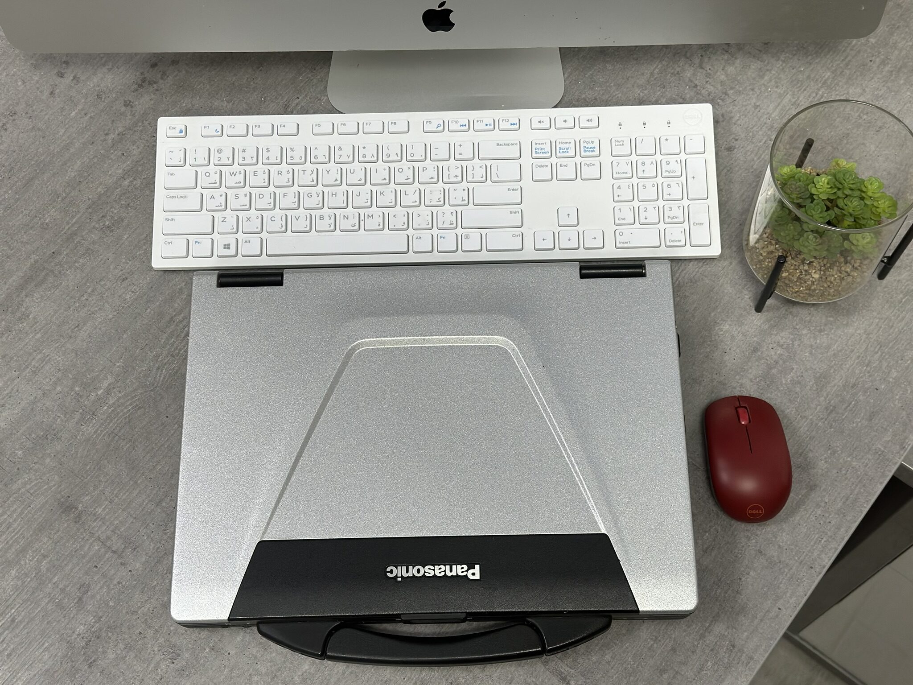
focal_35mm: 48
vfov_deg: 30.3
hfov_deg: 39.7
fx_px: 1266
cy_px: 342
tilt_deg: -68.3
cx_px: 456
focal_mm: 6.86
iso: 125
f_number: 1.78
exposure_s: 1/102
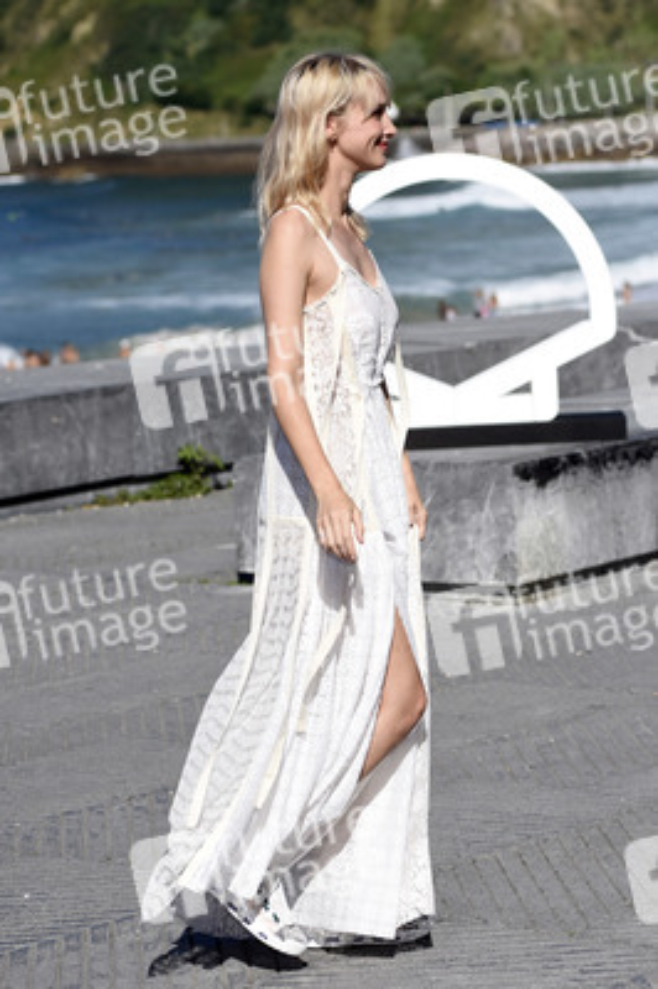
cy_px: 494
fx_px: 2884
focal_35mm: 105
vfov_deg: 19.5
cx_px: 329
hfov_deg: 13.0
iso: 200
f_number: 4
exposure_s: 1/4000
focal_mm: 70
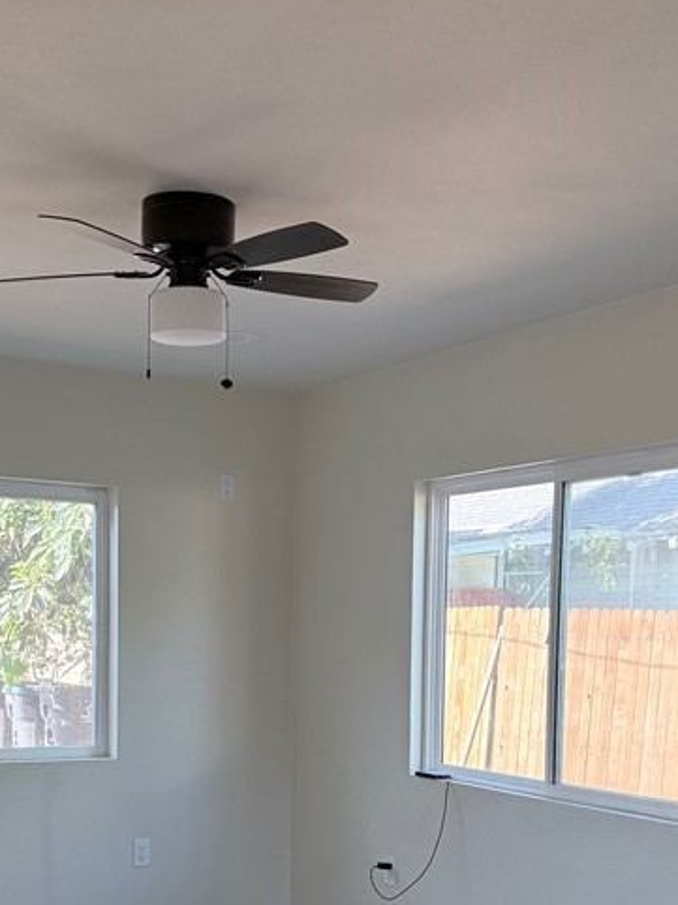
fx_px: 1333
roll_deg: -1.5
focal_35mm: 51
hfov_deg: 28.5
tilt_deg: -3.8
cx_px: 272
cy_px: 730
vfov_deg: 36.2
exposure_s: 1/234
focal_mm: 6.76
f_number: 1.78
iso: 200
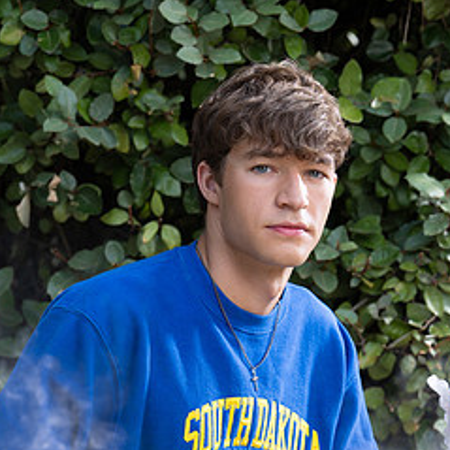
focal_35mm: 196
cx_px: 297
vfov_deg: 8.9
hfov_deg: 8.9
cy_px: 329
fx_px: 2883
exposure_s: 1/200
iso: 100
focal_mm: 95
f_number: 4.5
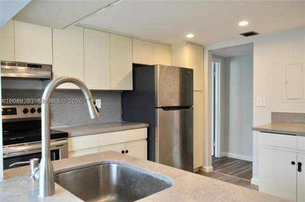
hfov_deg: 67.5
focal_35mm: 27
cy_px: 101
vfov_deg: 47.7
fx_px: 228
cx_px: 152
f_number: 4.5
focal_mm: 18
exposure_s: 1/80
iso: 400
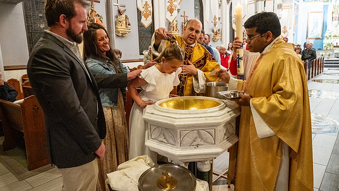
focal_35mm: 26
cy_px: 93
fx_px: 234
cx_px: 169
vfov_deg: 44.4
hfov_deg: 71.9
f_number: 4.5
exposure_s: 1/60
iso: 5000
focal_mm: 24
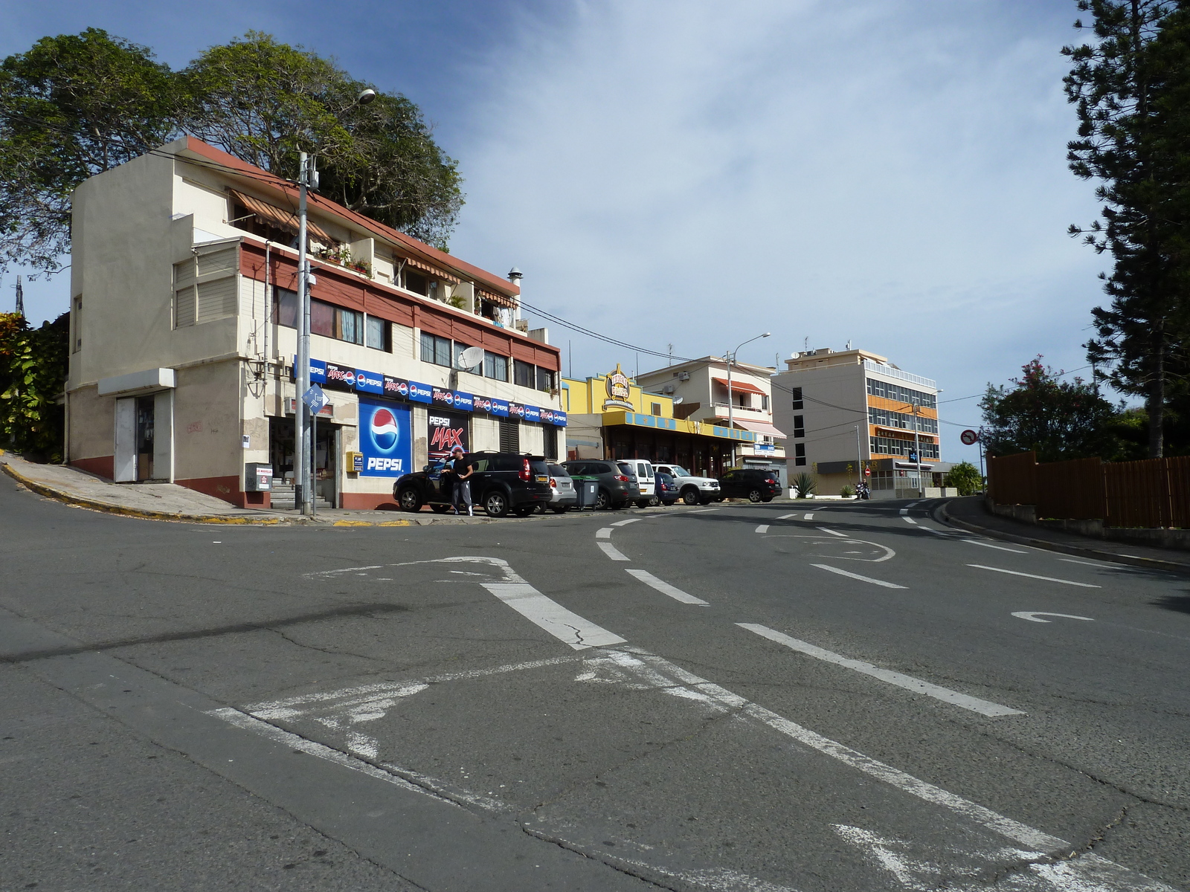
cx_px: 595
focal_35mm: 25
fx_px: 859
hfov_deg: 69.4
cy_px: 446
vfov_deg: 54.9
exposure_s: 1/500
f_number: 5.6
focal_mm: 4.1
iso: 80
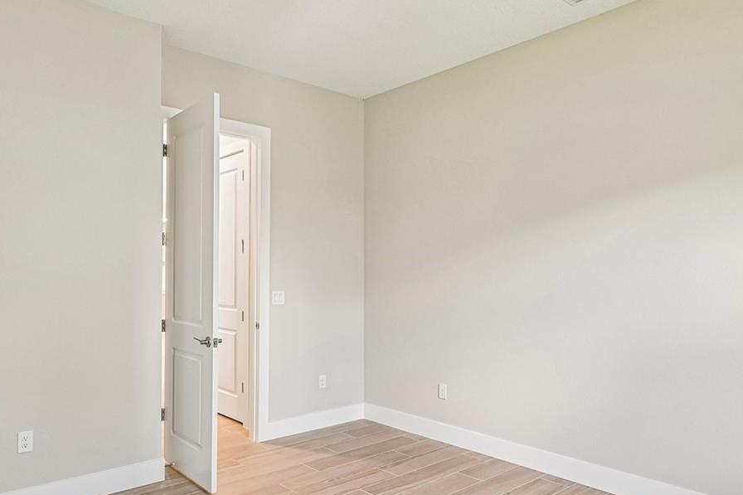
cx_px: 352
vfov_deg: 51.2
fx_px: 516
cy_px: 270
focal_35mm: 25
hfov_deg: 71.5
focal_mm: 14
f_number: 8
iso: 400
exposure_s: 1/15
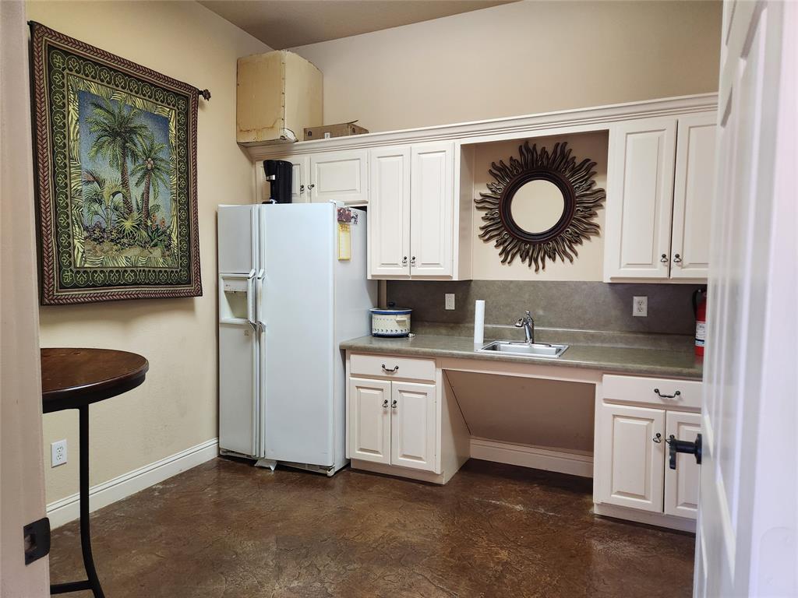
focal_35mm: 23
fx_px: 530
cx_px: 399
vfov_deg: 58.9
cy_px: 299
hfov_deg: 73.9
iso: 500
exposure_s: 1/120
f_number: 1.8
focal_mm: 5.4
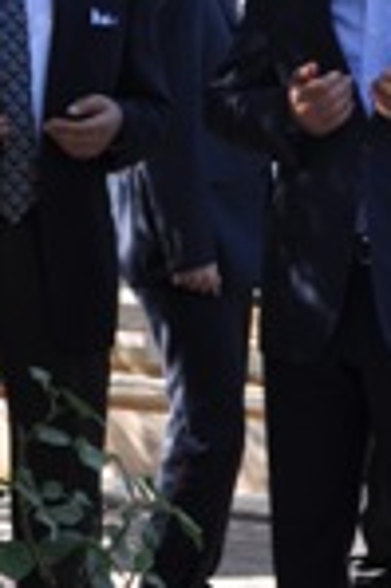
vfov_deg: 17.4
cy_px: 114
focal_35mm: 117
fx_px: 1910
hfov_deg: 11.7
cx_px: 174
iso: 200
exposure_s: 1/160
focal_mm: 26
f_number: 6.3
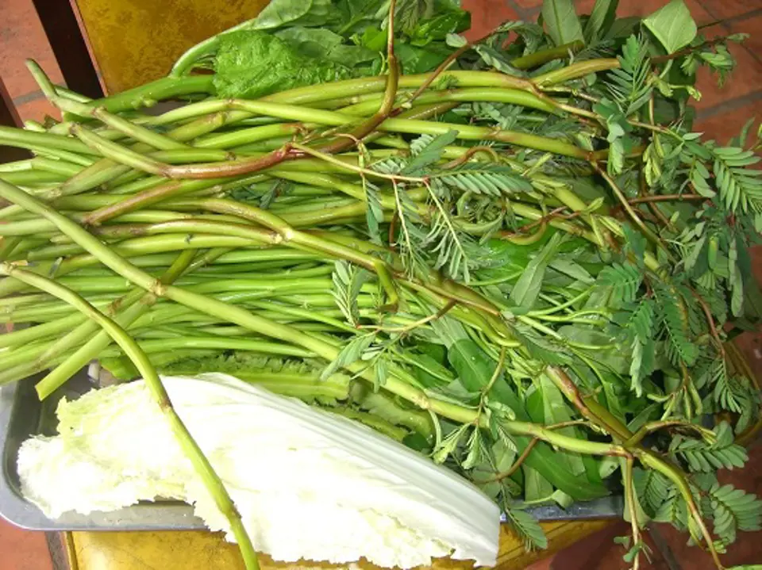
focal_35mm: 38
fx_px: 836
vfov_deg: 37.7
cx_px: 381
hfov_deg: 49.0
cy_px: 285
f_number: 2.7
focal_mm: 6.2
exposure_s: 1/160
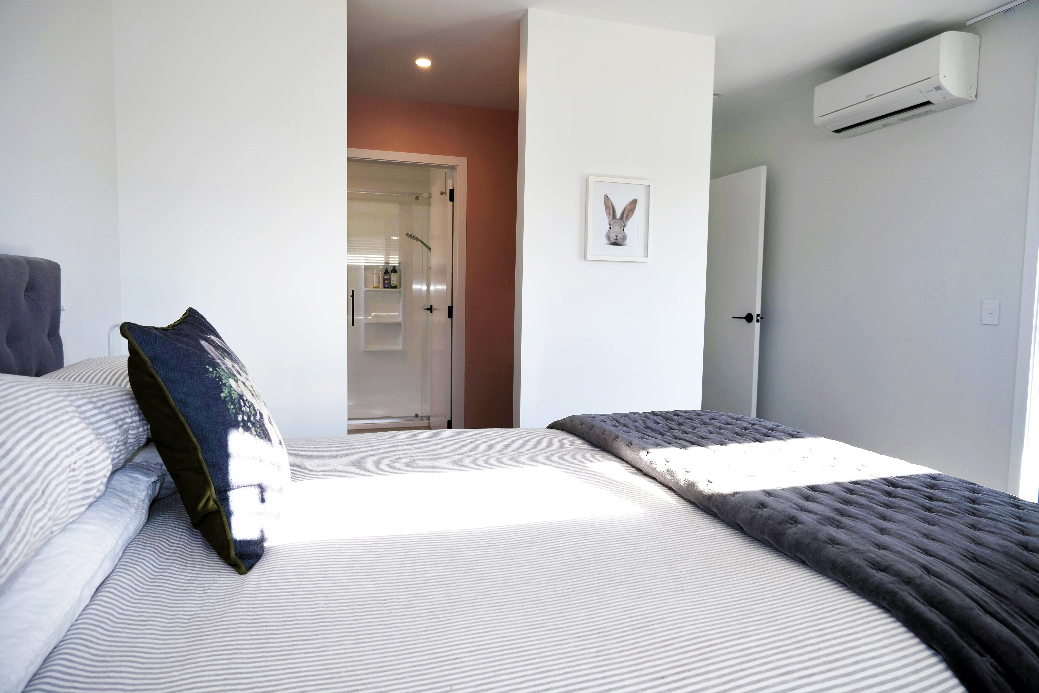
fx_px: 664
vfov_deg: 55.1
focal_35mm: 23
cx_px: 520
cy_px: 346
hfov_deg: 76.1
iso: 320
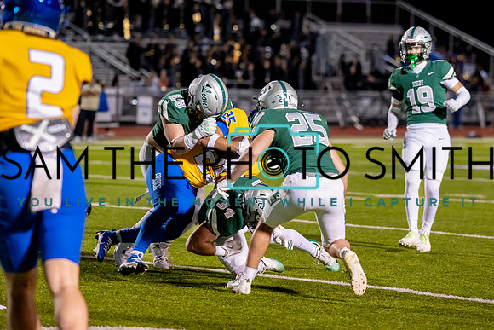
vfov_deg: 7.9
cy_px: 132
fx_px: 2393
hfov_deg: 11.8
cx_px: 251
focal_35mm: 174
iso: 3200
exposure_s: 1/1000
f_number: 2.8
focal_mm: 129
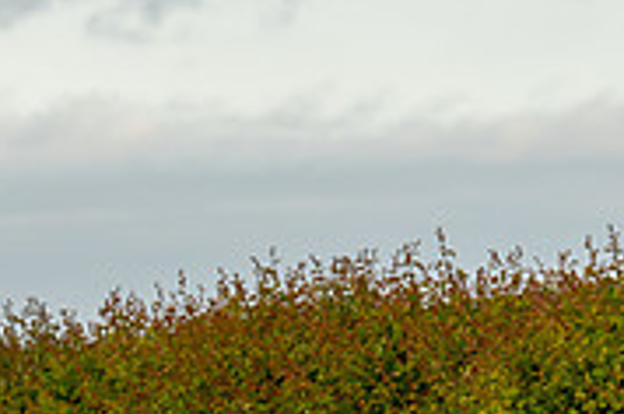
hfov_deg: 3.9
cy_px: 547
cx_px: -573
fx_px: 8962
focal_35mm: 518
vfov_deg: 2.6
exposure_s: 1/1000
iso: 500
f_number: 4
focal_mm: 113
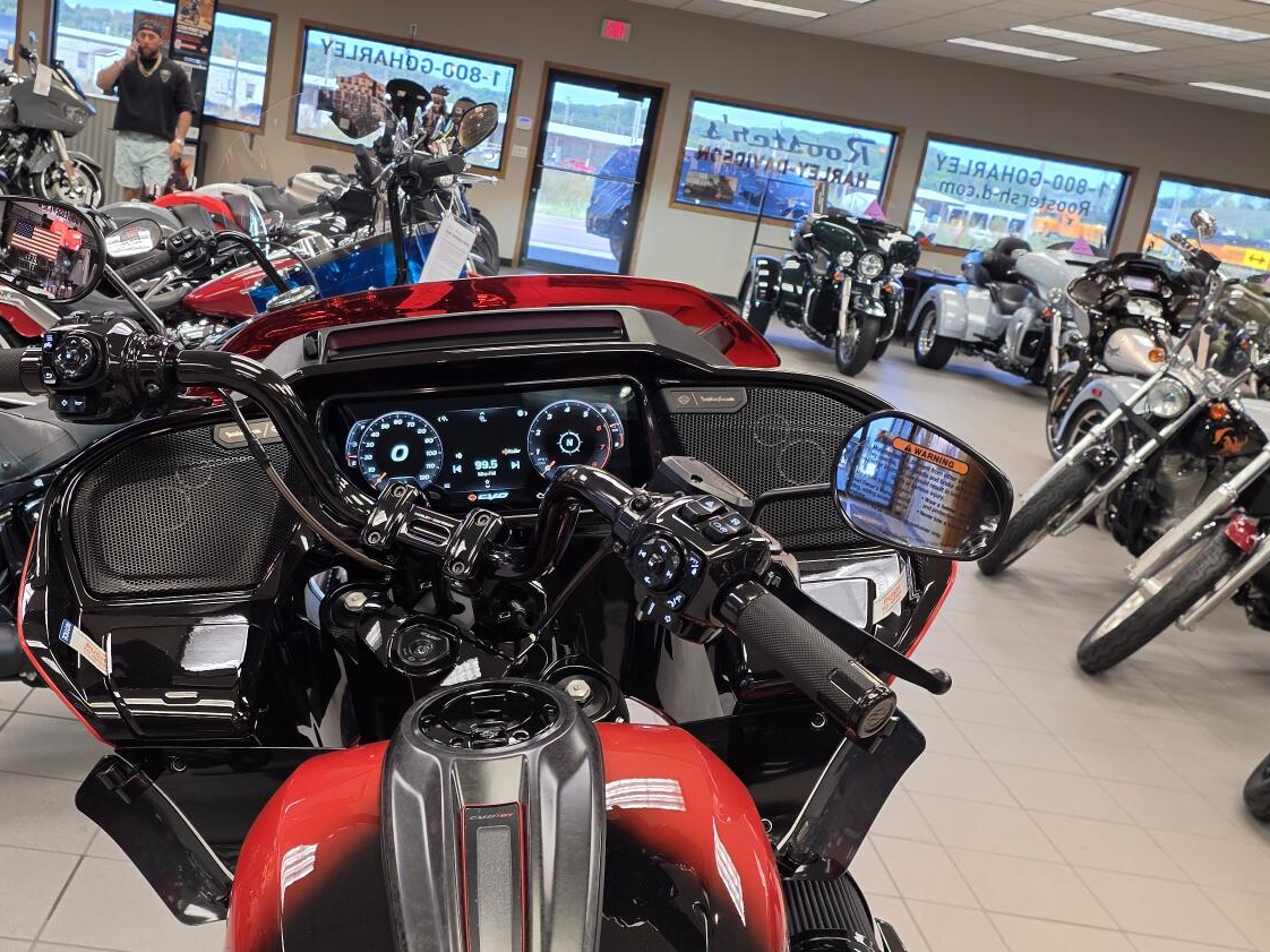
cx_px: 530
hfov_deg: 45.6
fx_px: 1504
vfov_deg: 35.0
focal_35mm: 41
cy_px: 588
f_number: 1.7
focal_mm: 6.25
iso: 125
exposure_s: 1/120
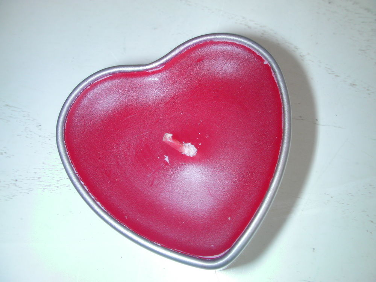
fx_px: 413
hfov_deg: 49.0
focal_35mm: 38
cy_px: 141
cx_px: 188
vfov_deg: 37.7
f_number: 5.6
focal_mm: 6.3
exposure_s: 1/30
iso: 86
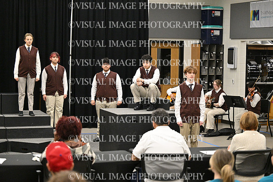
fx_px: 660
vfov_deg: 15.7
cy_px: 91
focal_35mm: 87
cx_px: 136
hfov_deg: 23.4
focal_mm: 87
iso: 6400
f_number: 2.8
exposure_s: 1/800
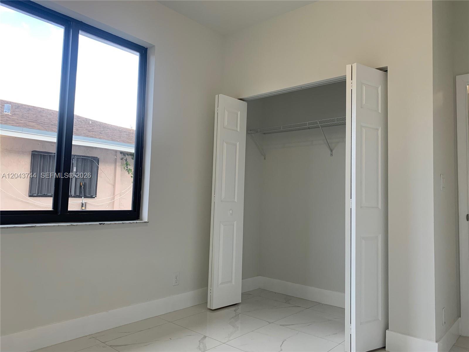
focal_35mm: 26
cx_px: 234
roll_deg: -2.0
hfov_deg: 67.3
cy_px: 176
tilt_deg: +3.5
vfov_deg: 53.1
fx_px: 352
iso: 50
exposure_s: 1/121
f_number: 1.8
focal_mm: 4.25
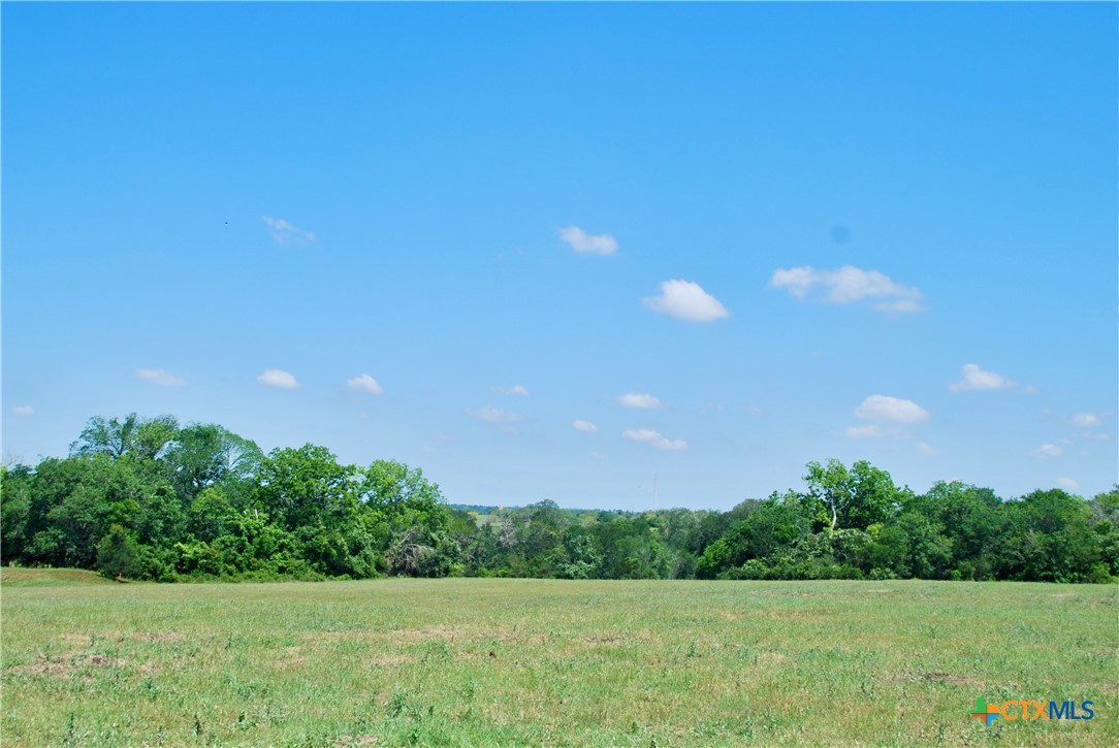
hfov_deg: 44.9
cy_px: 374
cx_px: 560
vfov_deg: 30.9
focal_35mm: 44
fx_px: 1353
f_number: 8
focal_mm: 29
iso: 100
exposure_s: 1/250
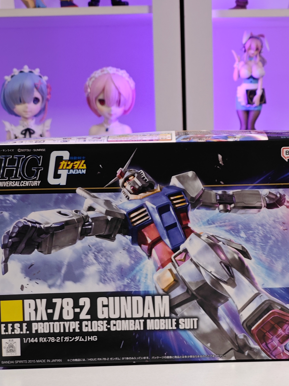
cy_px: 264
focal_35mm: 116
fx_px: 1291
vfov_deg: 16.9
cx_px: 186
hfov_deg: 12.8
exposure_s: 1/16.8
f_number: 2.4
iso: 400
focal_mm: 7.48
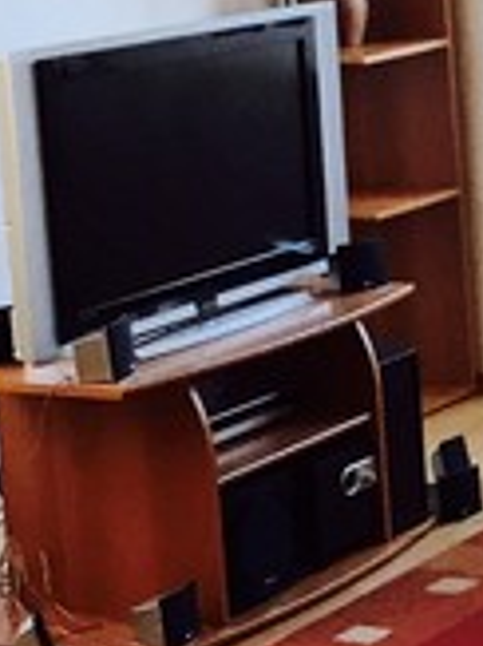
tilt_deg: -10.5
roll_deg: +2.5
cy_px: 242
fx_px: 2552
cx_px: 899
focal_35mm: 137
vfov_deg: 14.4
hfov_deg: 10.1
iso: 32
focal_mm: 4.15
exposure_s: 1/30
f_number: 2.2
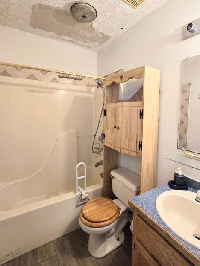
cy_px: 116
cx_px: 106
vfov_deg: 94.0
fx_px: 123
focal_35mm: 16
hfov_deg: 78.0
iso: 320
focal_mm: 2.2
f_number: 2.2
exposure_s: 1/60
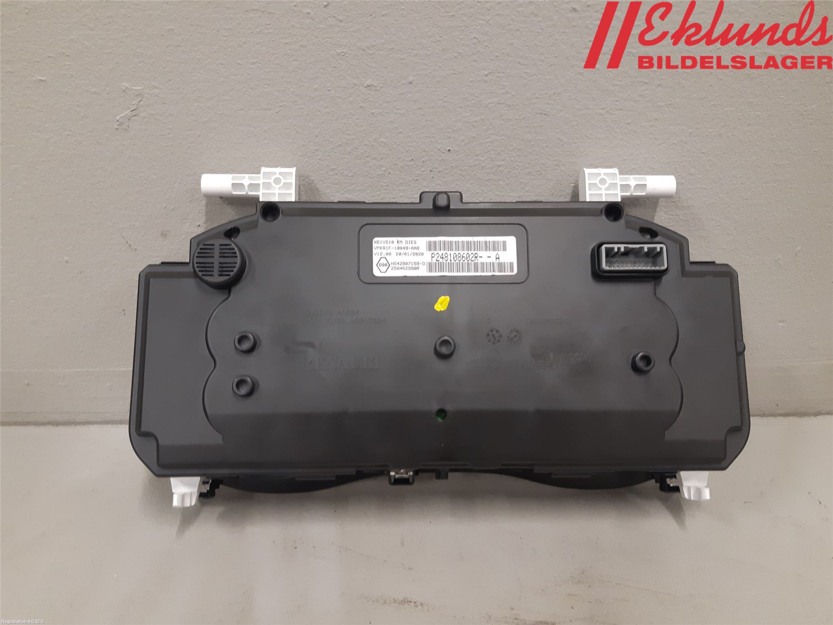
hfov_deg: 67.3
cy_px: 312
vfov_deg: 53.1
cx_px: 416
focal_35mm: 26
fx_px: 626
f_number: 1.7
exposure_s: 1/50
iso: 160
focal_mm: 3.93
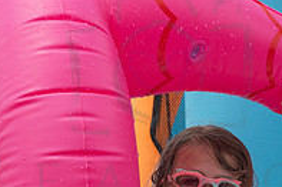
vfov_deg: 5.2
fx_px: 2051
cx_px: 152
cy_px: 241
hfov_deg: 7.9
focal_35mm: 262
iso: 400
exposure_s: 1/1000
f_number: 9
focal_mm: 85
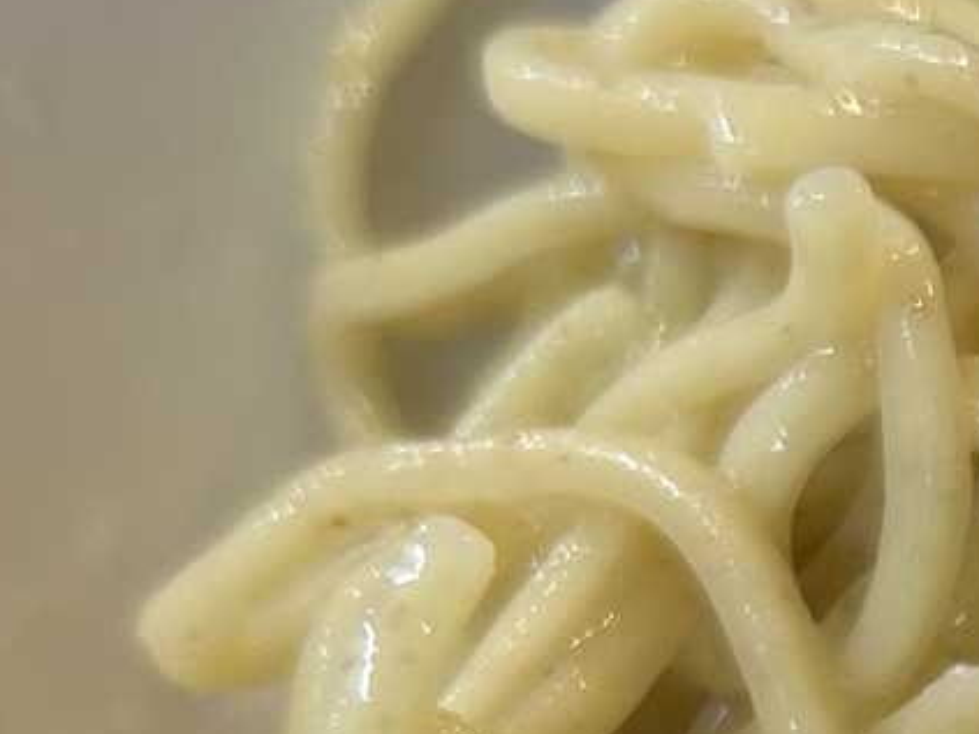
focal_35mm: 123
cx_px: 1734
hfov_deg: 14.3
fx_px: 3478
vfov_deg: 11.7
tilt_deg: -49.8
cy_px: 1003
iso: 80
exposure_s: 1/100
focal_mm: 5.7
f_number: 1.5
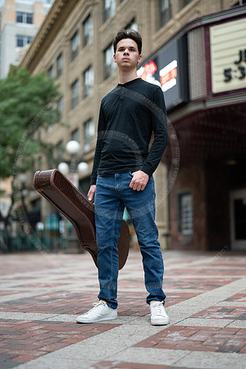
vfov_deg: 39.6
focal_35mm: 50
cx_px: 123
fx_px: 512
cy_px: 184
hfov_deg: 27.0
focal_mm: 50
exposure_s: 1/250
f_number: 1.3
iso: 160
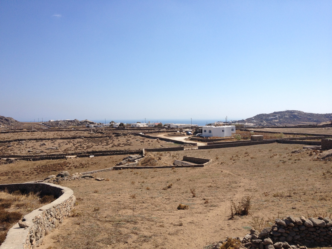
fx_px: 336
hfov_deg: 52.6
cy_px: 124
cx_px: 166
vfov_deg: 40.7
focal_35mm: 35
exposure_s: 1/2513
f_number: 2.4
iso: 50
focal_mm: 4.28
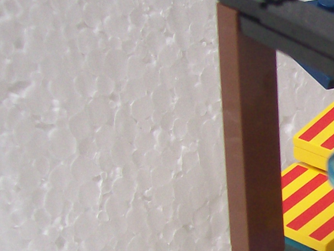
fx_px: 1235
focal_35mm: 128
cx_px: 555
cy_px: 263
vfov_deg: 11.4
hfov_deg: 14.1
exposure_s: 1/328
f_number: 2.7
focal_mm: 6
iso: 80
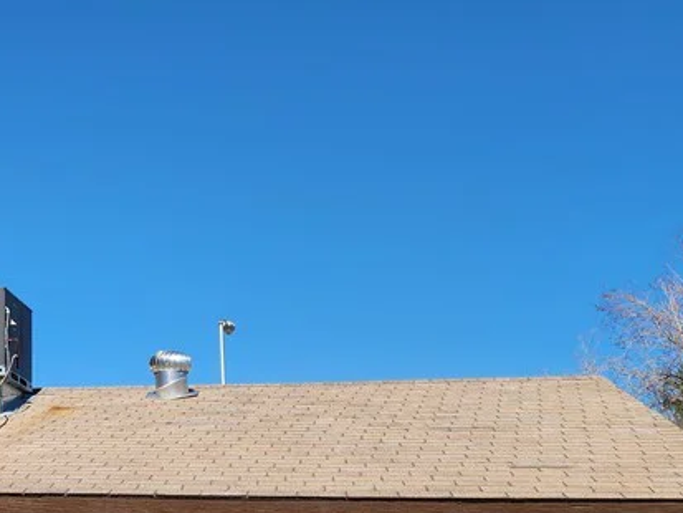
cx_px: -93
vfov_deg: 25.7
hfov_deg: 29.9
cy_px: 261
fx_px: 1125
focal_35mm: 57
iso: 12
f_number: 1.8
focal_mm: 6.4
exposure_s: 1/1429
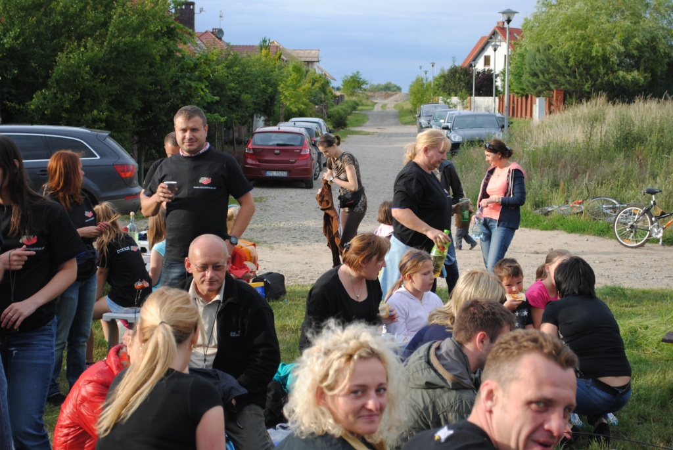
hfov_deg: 30.5
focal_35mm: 66
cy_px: 225
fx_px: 1235
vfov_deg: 20.7
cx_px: 336
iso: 100
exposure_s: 1/125
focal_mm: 44
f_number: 5.6
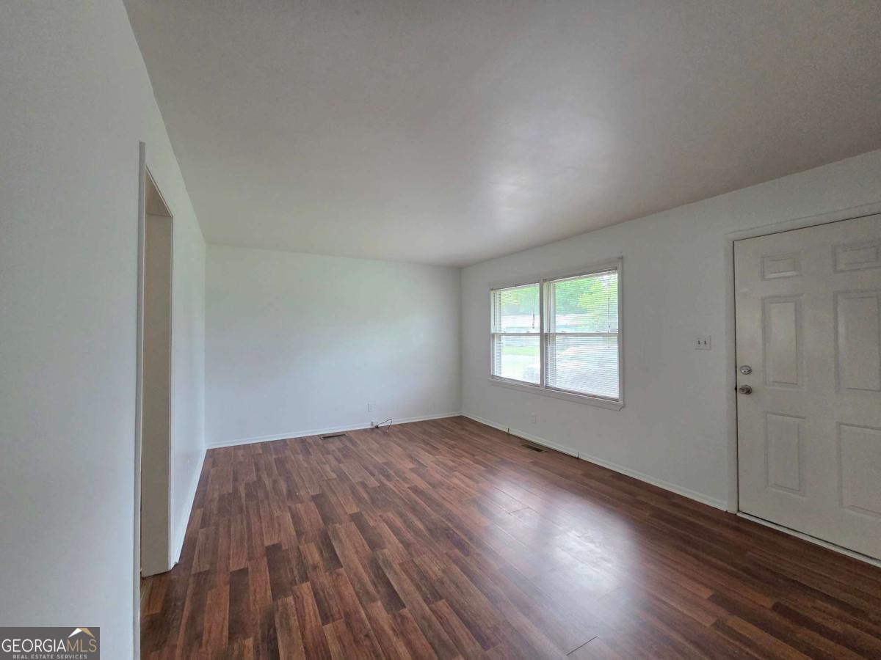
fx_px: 331
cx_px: 440
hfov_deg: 106.2
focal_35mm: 13
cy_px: 330
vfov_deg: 89.9
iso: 320
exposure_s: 1/60.2
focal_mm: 2.2
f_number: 2.2
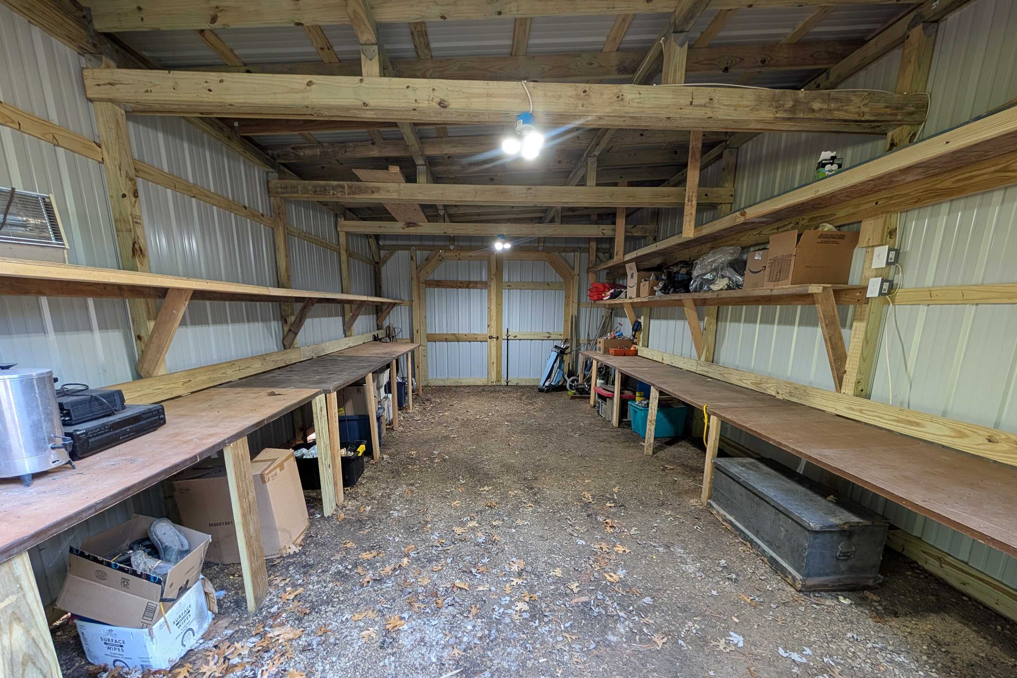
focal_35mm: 13
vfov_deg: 84.8
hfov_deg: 108.3
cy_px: 392
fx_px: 367
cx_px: 501
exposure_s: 1/29.2
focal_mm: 2.02
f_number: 1.7
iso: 78
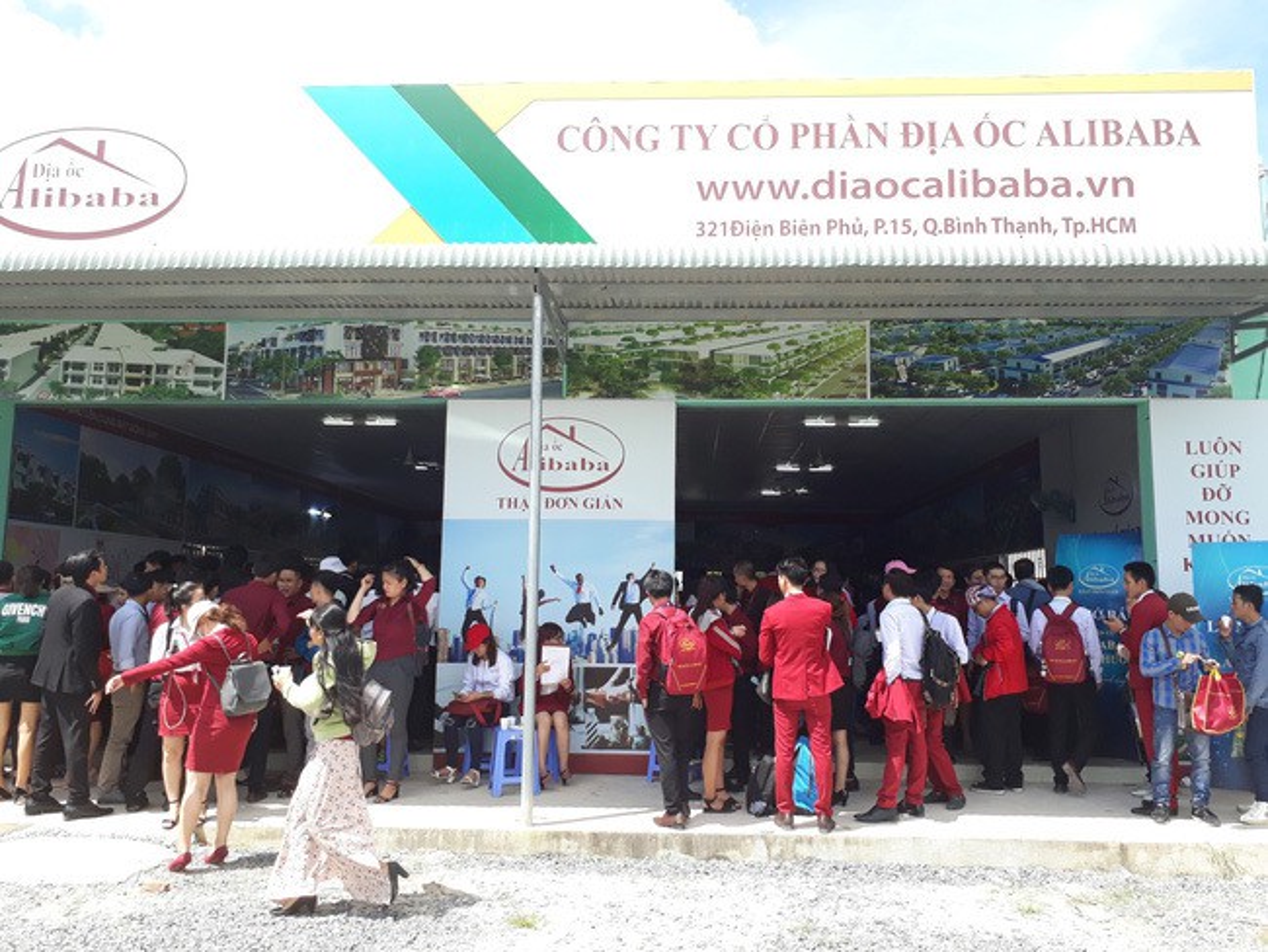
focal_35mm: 27
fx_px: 989
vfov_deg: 51.4
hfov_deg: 65.3
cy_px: 476
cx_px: 634
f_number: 1.9
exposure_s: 1/623
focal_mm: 3.6
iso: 40
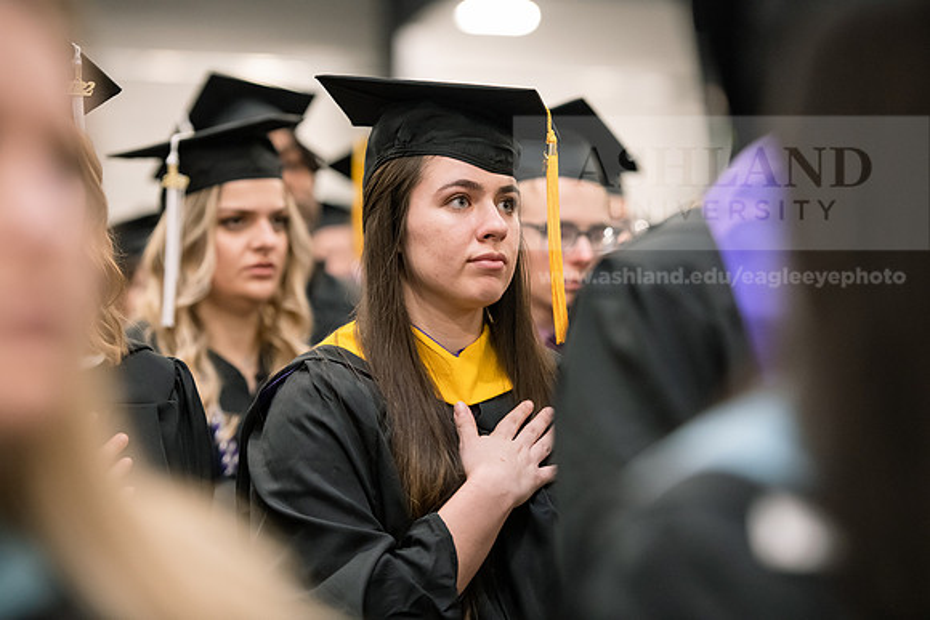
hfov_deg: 15.8
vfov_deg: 10.6
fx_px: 3359
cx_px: 465
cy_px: 310
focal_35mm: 130
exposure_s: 1/200
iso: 3200
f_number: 3.2
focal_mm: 130
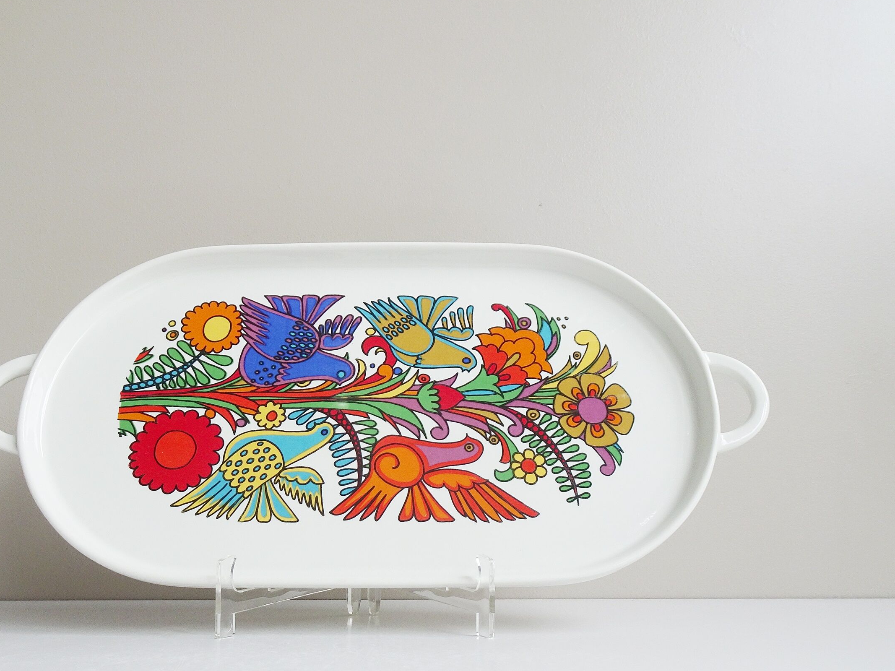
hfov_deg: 59.9
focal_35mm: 30
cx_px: 404
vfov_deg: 46.6
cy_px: 394
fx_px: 776
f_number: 3.5
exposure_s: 1/40
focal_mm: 4.1
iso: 80
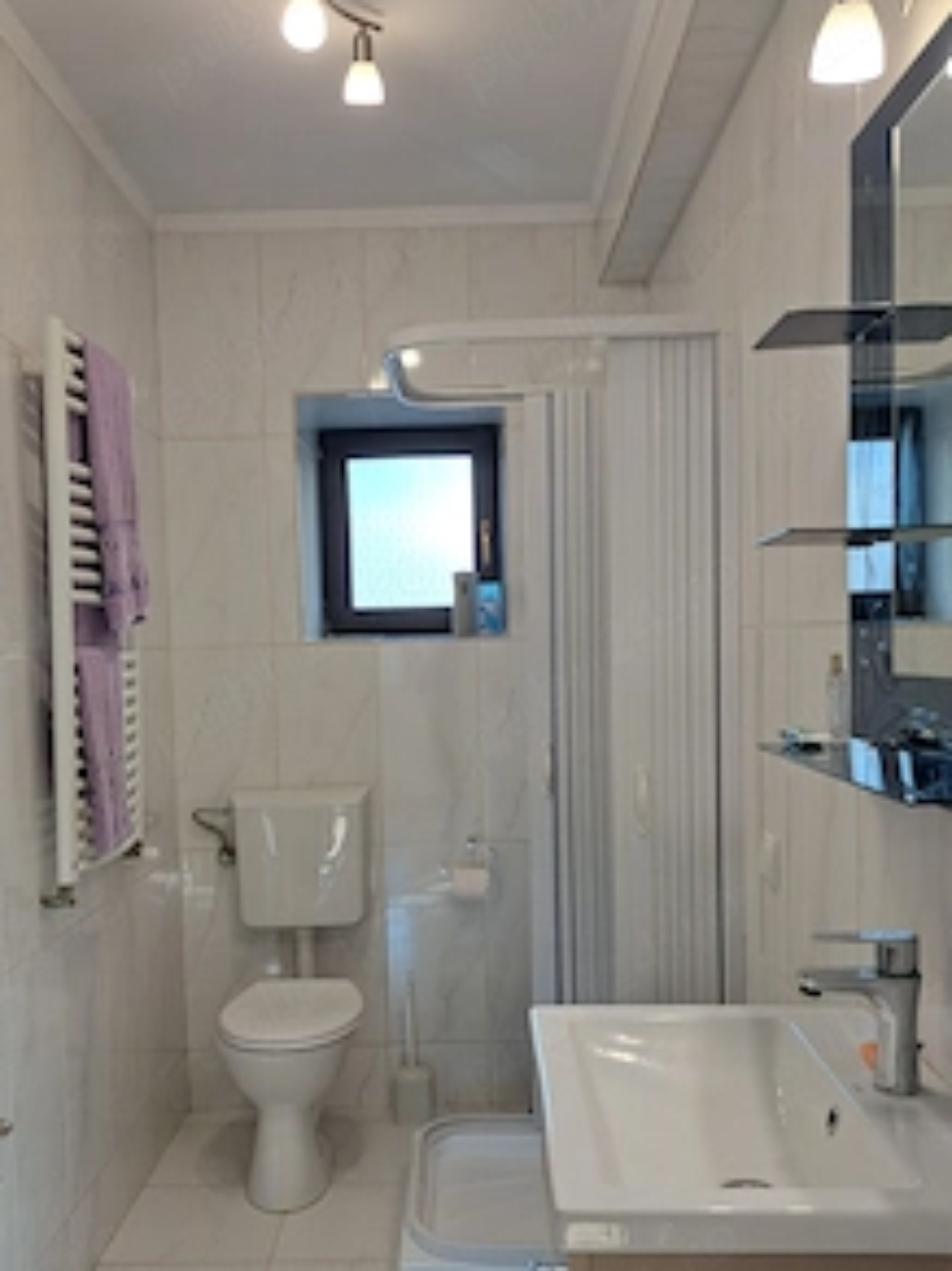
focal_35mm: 33
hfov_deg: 42.9
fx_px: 1211
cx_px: 445
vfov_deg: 55.2
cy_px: 729
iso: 50
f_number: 1.8
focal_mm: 5.23
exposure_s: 1/50
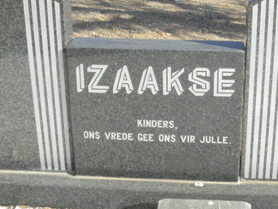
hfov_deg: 30.1
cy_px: 37
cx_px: 178
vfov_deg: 22.6
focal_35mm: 64
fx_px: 514
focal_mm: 4.6
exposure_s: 1/500
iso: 200
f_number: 6.3
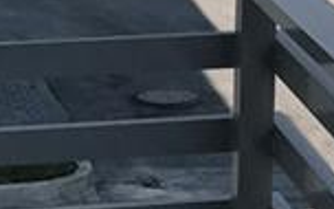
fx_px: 2130
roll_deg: -1.0
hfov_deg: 8.7
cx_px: 523
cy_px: -143
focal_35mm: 234
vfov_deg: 5.5
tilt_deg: -6.1
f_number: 1.8
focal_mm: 3.99
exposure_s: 1/2740
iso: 20
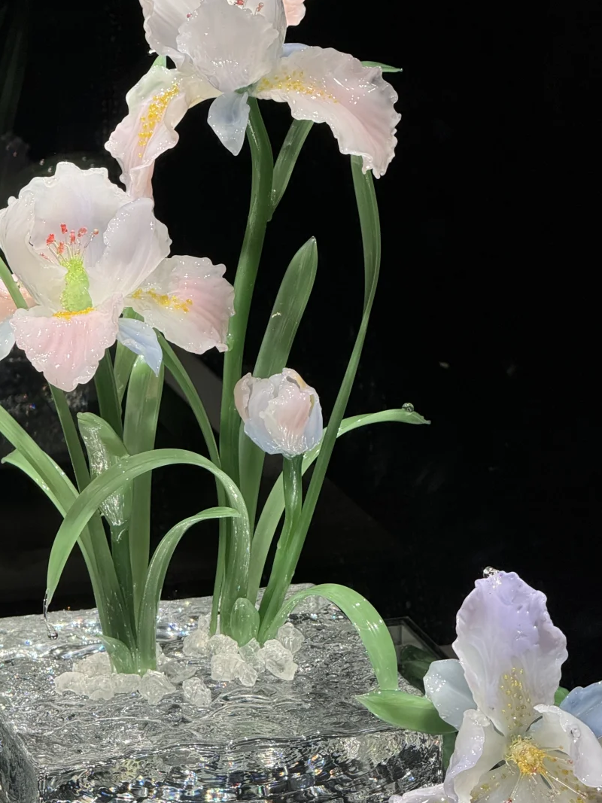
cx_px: 285
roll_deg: -0.8
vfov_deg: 12.2
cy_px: 379
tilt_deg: -16.2
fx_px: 3757
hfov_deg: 9.2
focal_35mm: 162
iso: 250
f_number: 2.8
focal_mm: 15.66
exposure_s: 1/72
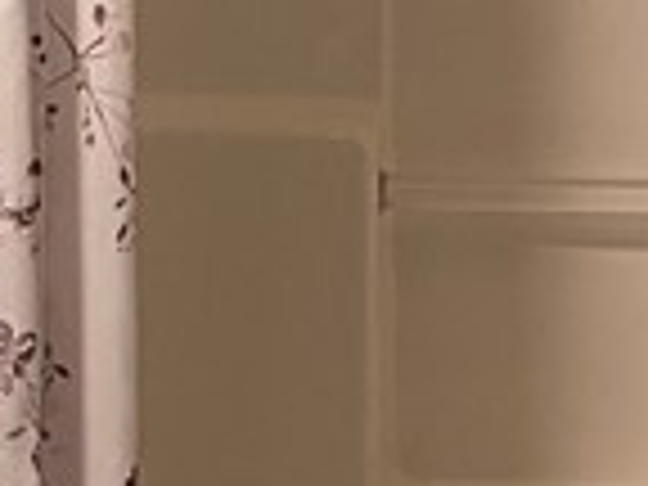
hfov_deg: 11.0
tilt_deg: -8.0
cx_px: 580
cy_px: 288
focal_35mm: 178
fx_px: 3332
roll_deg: -0.9
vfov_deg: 8.3
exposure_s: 1/60
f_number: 1.6
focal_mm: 5.1
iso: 400
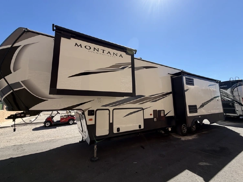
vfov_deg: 81.7
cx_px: 119
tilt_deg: +9.8
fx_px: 105
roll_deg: +1.6
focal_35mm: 15
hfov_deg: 98.2
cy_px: 86
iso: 25
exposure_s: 1/770
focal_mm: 2.22
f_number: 2.2
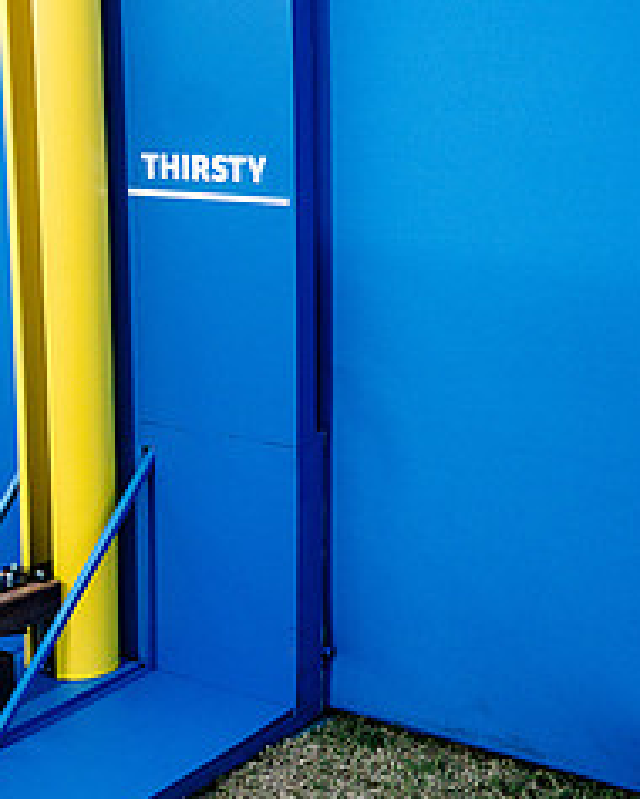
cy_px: 333
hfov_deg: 20.2
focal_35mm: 70
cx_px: -175
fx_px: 1655
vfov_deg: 27.1
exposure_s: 1/200
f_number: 4
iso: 800
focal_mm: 24
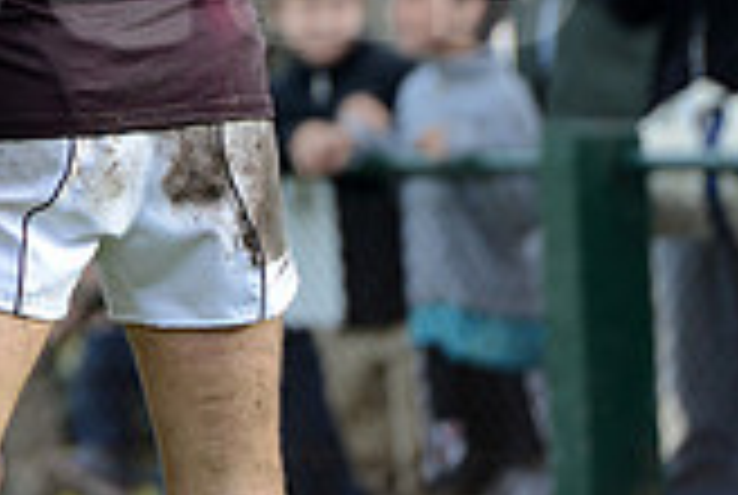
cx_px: -549
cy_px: -106
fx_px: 14499
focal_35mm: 706
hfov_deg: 2.9
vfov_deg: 2.0
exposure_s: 1/1000
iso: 500
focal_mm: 200
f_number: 4
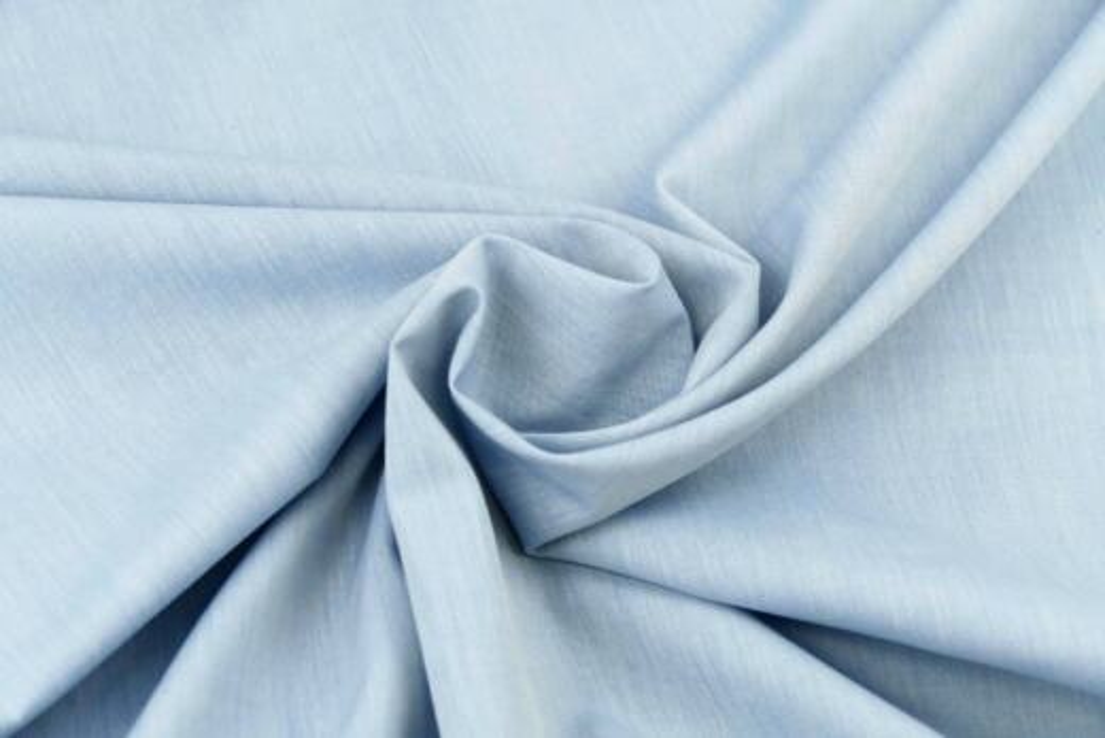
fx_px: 2610
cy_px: 369
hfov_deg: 23.9
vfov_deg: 16.1
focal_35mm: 85
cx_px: 552
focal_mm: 31.05
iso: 200
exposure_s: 1/80
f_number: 3.8
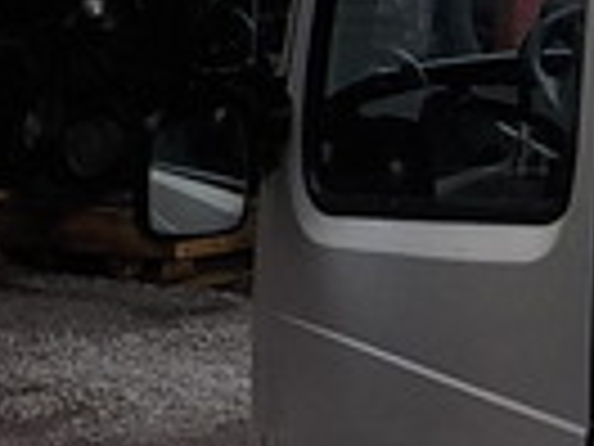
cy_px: 194
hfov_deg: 12.2
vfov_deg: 10.2
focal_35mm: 146
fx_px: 2505
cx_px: 1125
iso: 125
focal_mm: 4.1
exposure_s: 1/30
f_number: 3.3
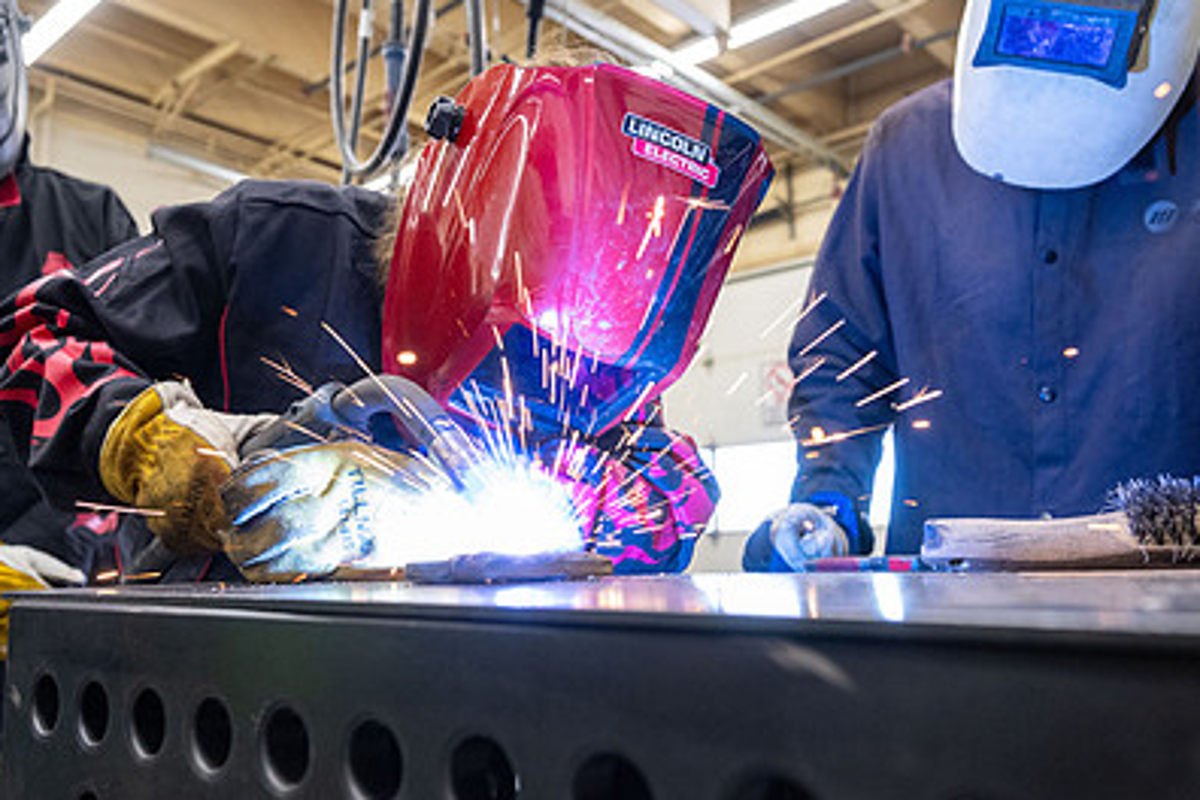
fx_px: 1000
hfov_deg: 61.7
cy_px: 423
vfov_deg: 43.6
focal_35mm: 30
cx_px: 527
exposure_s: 1/200
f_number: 4
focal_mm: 20.5
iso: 1600
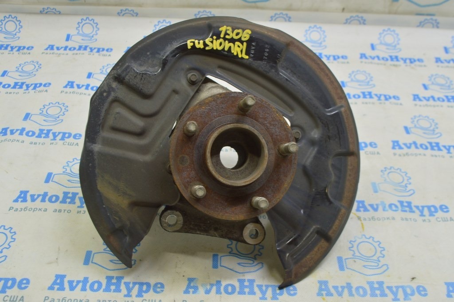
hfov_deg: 51.3
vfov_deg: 35.4
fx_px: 473
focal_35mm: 38
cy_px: 151
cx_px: 227
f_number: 5.6
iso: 400
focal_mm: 25
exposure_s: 1/20
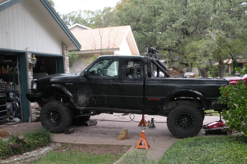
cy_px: 92
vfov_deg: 25.5
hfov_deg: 37.5
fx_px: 364
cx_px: 125
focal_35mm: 53
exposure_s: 1/70
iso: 115
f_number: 4.4
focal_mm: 9.1
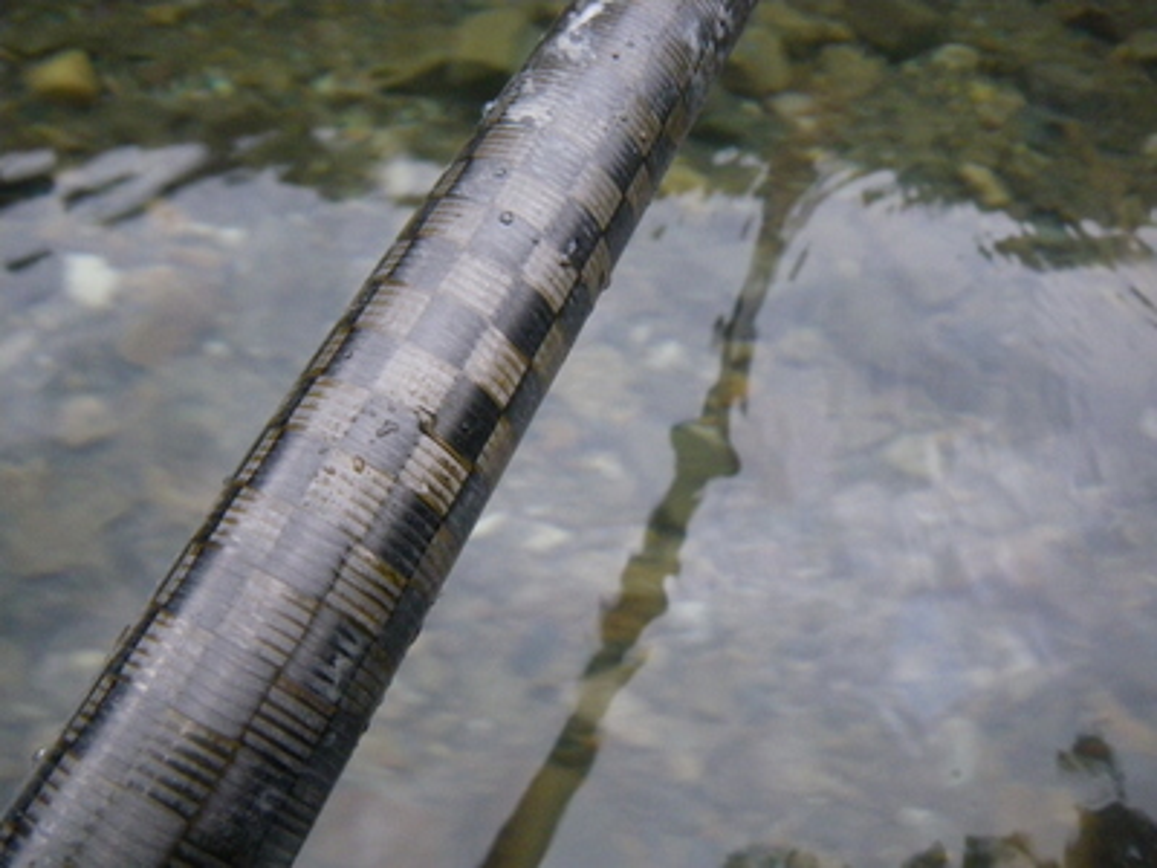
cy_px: 434
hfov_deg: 63.4
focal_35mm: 28
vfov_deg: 49.7
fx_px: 936
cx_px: 578
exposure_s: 1/50
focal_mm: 5
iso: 500
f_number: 3.5
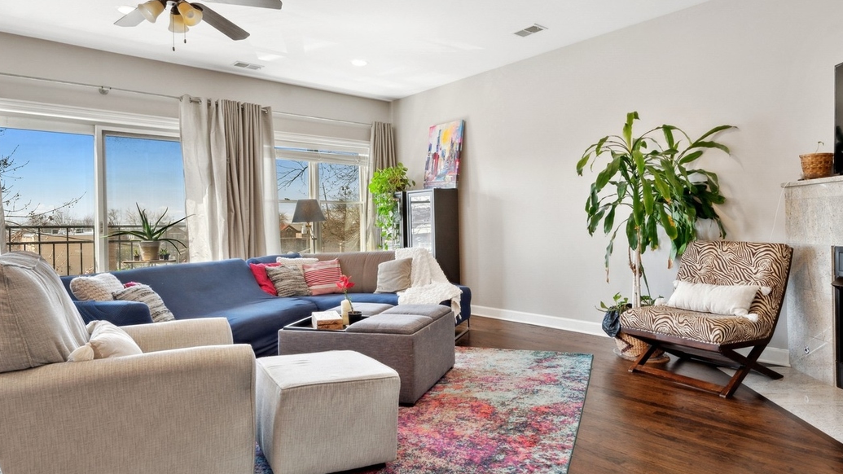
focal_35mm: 23
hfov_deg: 78.5
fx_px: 514
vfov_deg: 49.5
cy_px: 230
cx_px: 463
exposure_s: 1/15
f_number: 8
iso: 400
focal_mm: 14
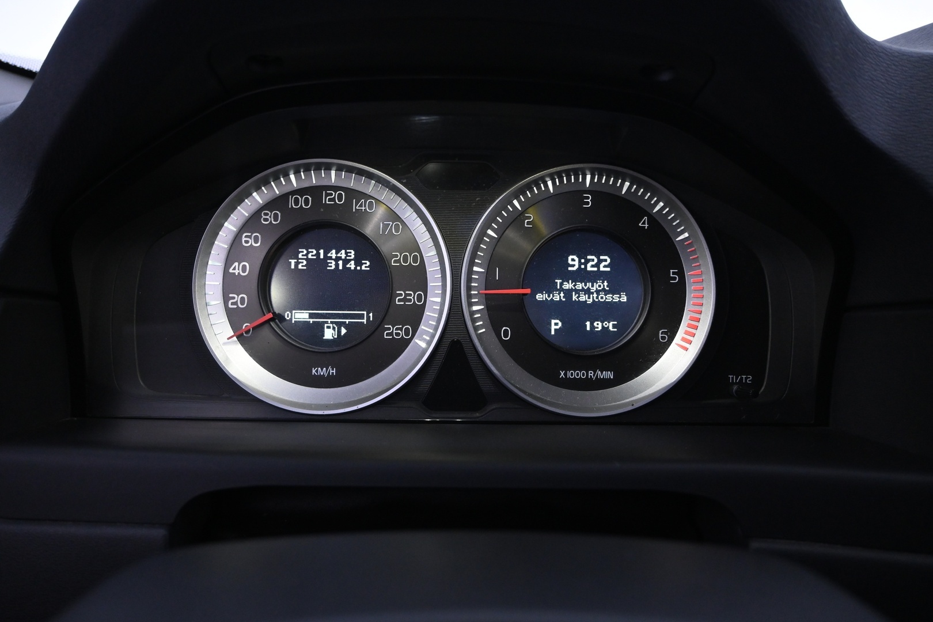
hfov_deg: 61.9
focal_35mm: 30
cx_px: 466
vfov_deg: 43.6
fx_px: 777
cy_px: 311
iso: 2000
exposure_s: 1/30
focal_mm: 20
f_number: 3.8
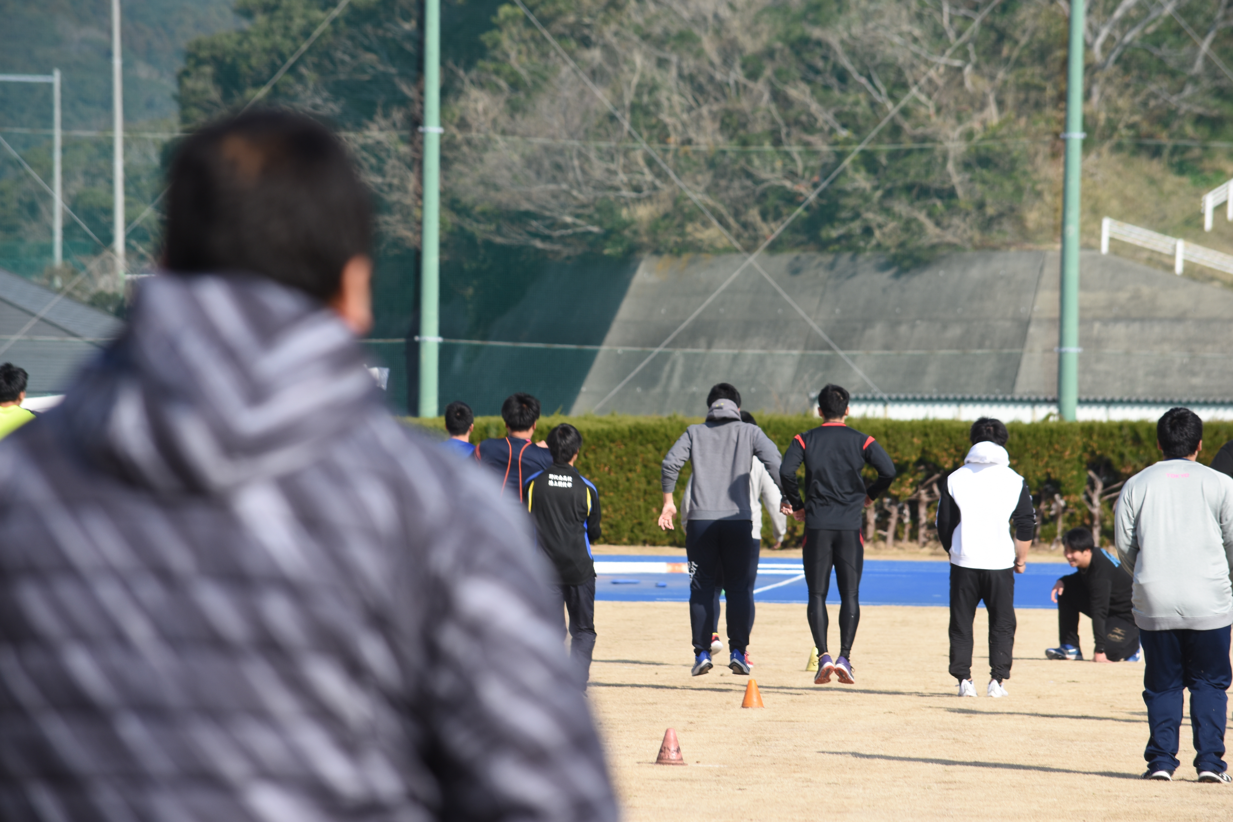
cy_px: 411
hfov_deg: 7.6
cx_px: 616
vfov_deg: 5.1
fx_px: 9247
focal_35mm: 270
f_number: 7.1
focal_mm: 180
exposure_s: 1/400
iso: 125
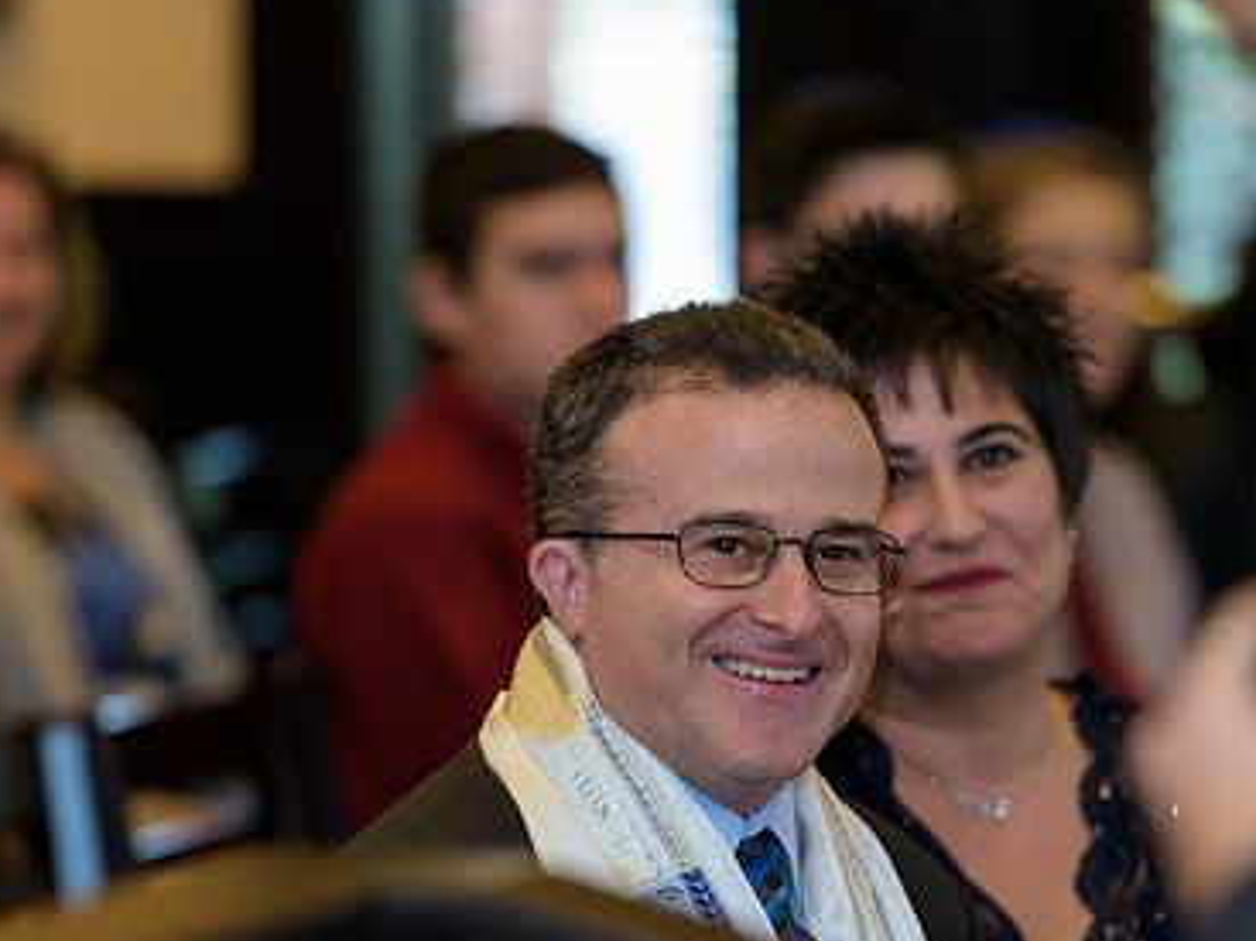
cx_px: 773
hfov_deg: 6.5
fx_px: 11027
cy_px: 645
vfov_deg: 4.9
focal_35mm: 304
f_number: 3.2
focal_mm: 200
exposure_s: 1/125
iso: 1600
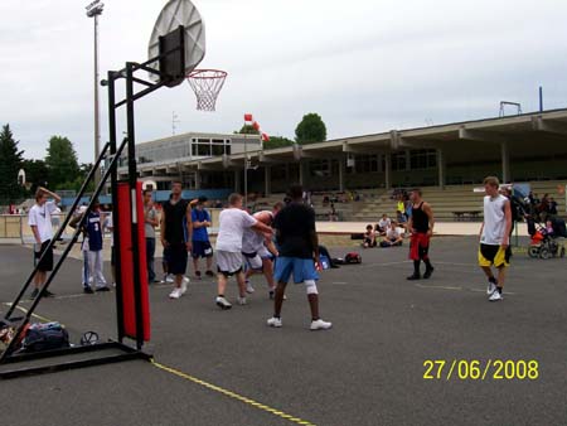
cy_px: 213
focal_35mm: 42
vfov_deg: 34.4
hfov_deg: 44.8
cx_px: 284
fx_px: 688
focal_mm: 7
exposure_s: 1/377
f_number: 5.6
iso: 80
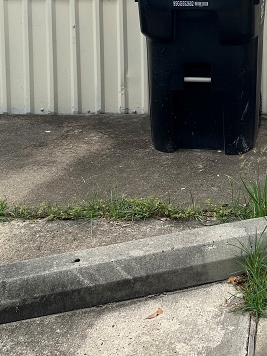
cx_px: 278
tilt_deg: -7.4
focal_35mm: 69
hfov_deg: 20.5
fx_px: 710
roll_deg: -0.8
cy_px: -10
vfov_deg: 26.5
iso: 80
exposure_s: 1/1473
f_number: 1.78
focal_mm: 6.86
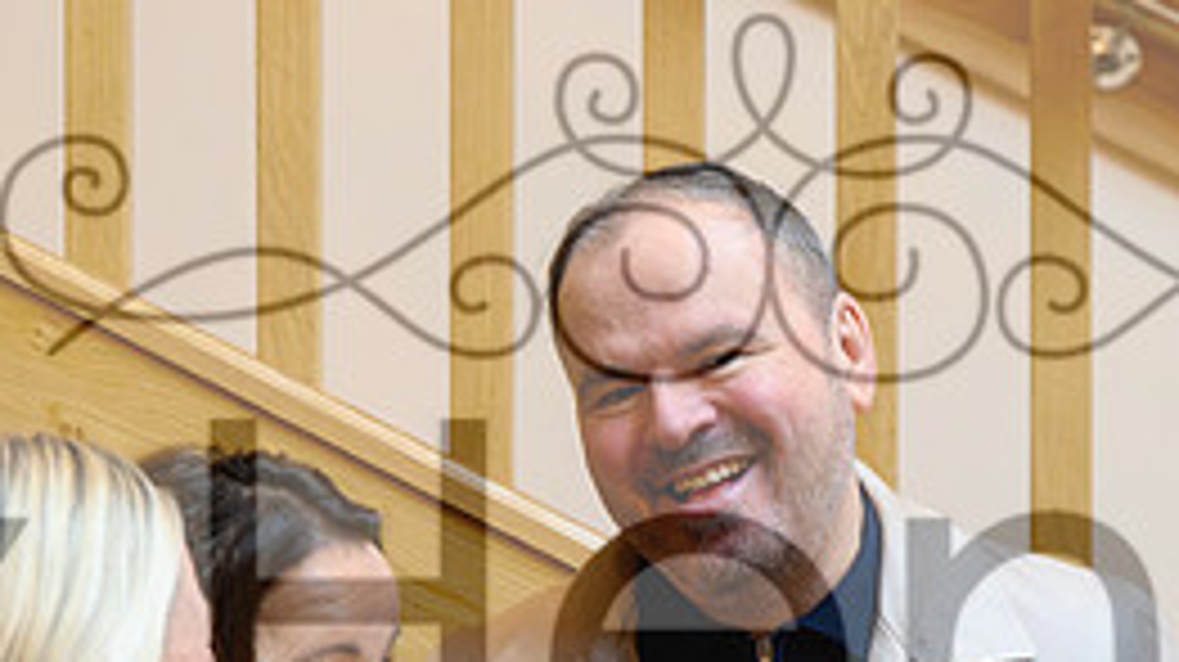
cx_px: 544
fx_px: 6499
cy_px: 653
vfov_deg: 5.8
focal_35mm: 208
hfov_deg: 10.4
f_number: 4
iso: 7200
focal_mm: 77
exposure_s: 1/200
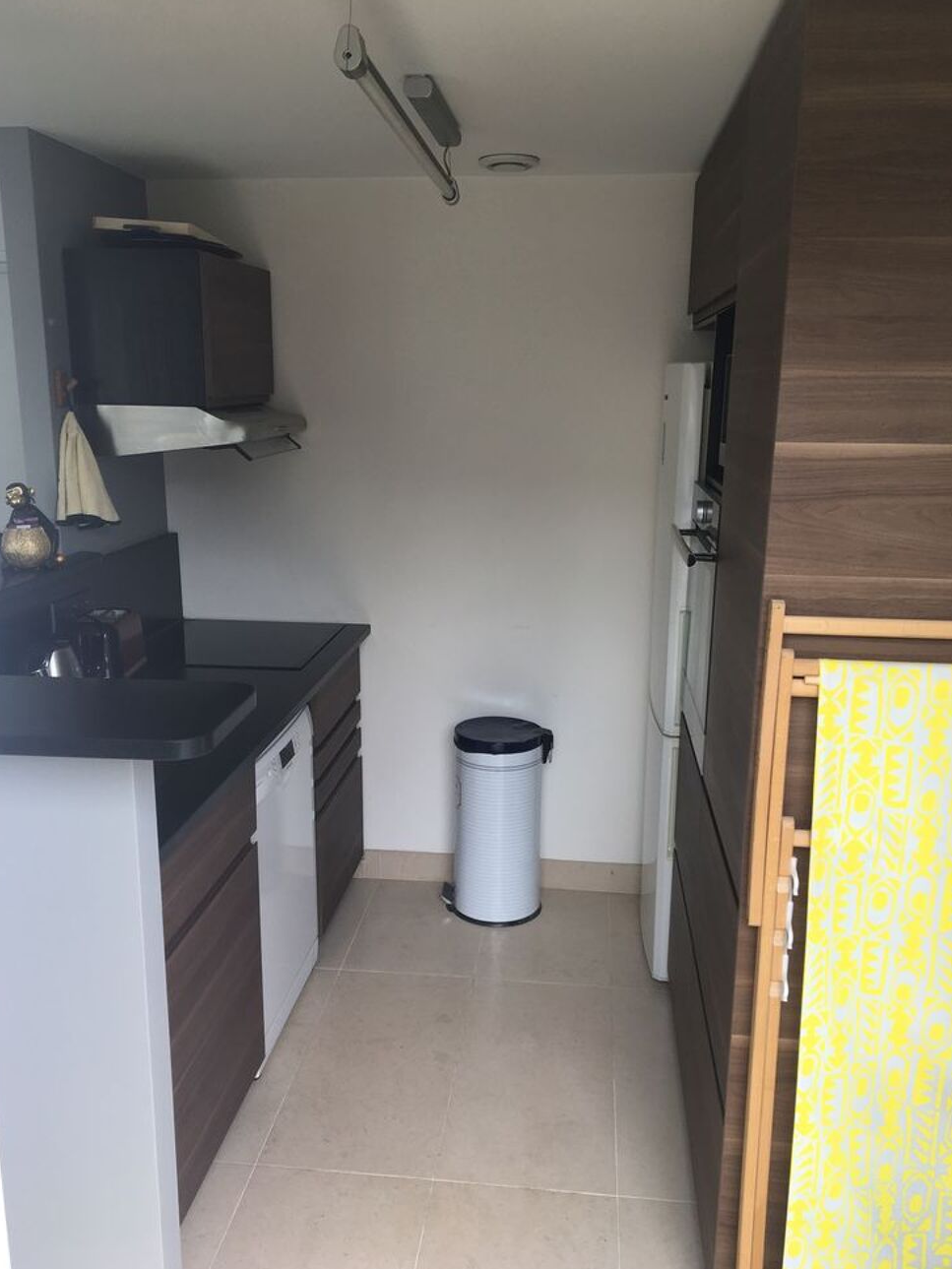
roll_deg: -0.2
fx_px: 1100
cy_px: 648
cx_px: 467
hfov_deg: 46.8
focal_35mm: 30
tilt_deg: -13.0
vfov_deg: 60.0
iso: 25
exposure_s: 1/138
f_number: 2.2
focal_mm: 4.15
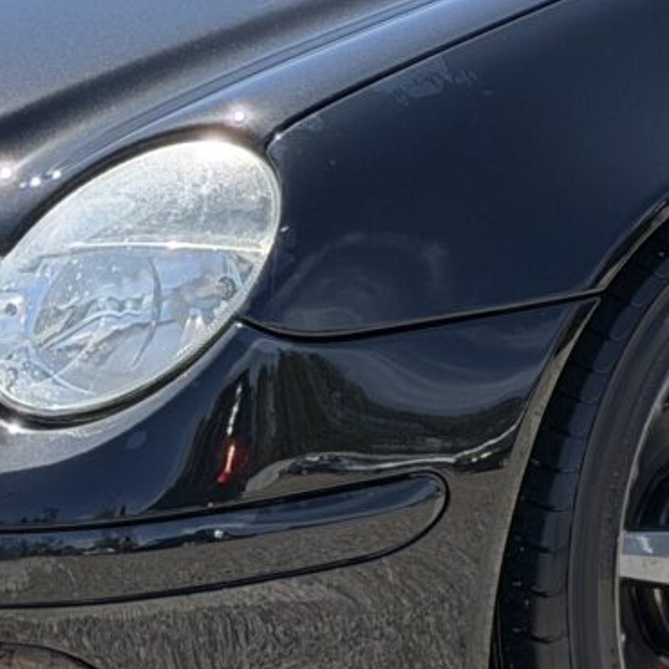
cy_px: 157
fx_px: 4810
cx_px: 495
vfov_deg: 7.9
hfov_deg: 7.9
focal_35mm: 220
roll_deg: -1.9
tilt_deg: -6.5
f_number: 1.78
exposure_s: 1/1100
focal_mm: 6.76
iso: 100
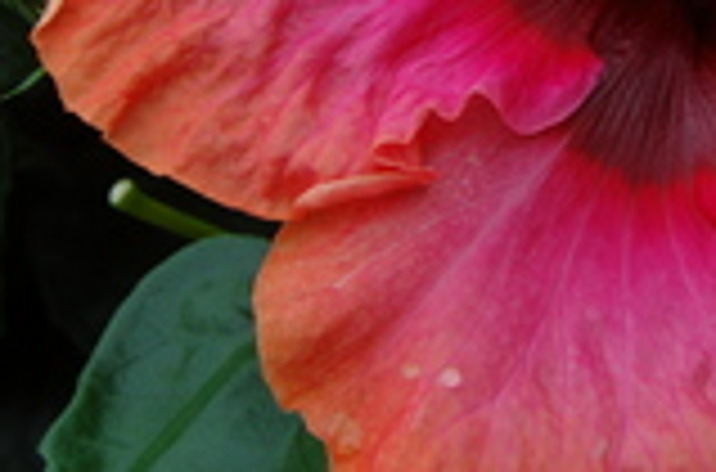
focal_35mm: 109
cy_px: -58
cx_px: 657
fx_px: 2153
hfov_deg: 18.5
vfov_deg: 12.3
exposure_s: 1/60
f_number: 8
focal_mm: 23
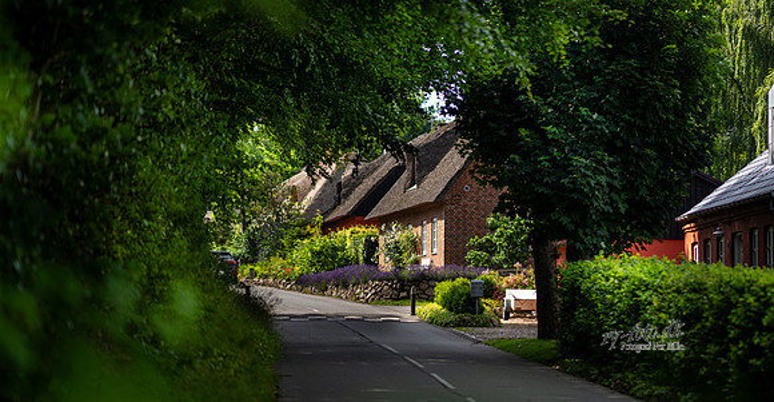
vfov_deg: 9.2
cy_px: 203
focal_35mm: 124
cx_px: 531
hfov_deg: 17.5
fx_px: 2508
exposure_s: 1/1600
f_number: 1.4
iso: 50
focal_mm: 85
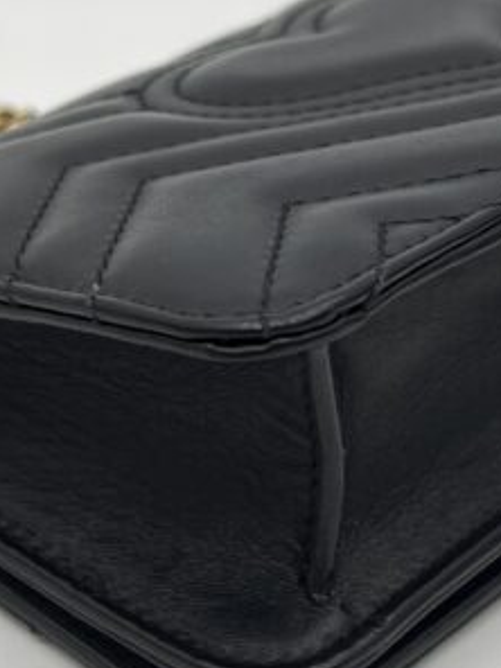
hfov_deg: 16.4
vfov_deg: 21.7
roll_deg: -4.6
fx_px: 1737
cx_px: 280
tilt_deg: -34.0
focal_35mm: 90
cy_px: 413
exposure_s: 1/112
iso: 32
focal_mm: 5.7
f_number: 1.5
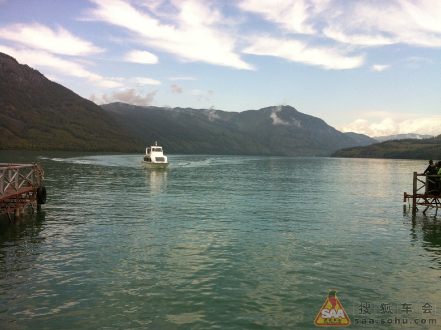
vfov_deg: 40.6
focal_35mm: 35
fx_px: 445
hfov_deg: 52.7
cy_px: 165
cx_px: 220
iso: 80
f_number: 2.8
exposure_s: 1/949
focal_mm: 3.85
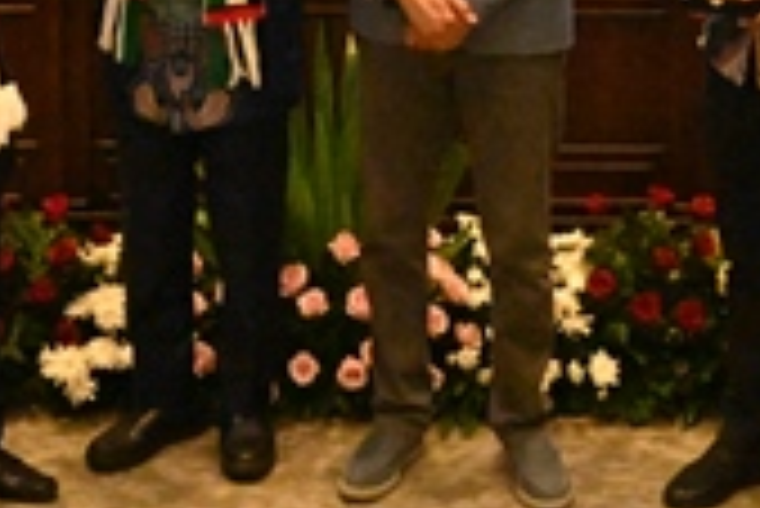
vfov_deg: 11.9
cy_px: -250
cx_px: 454
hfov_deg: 18.6
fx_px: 2324
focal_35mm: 110
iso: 25600
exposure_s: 1/50
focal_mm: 29
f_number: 20
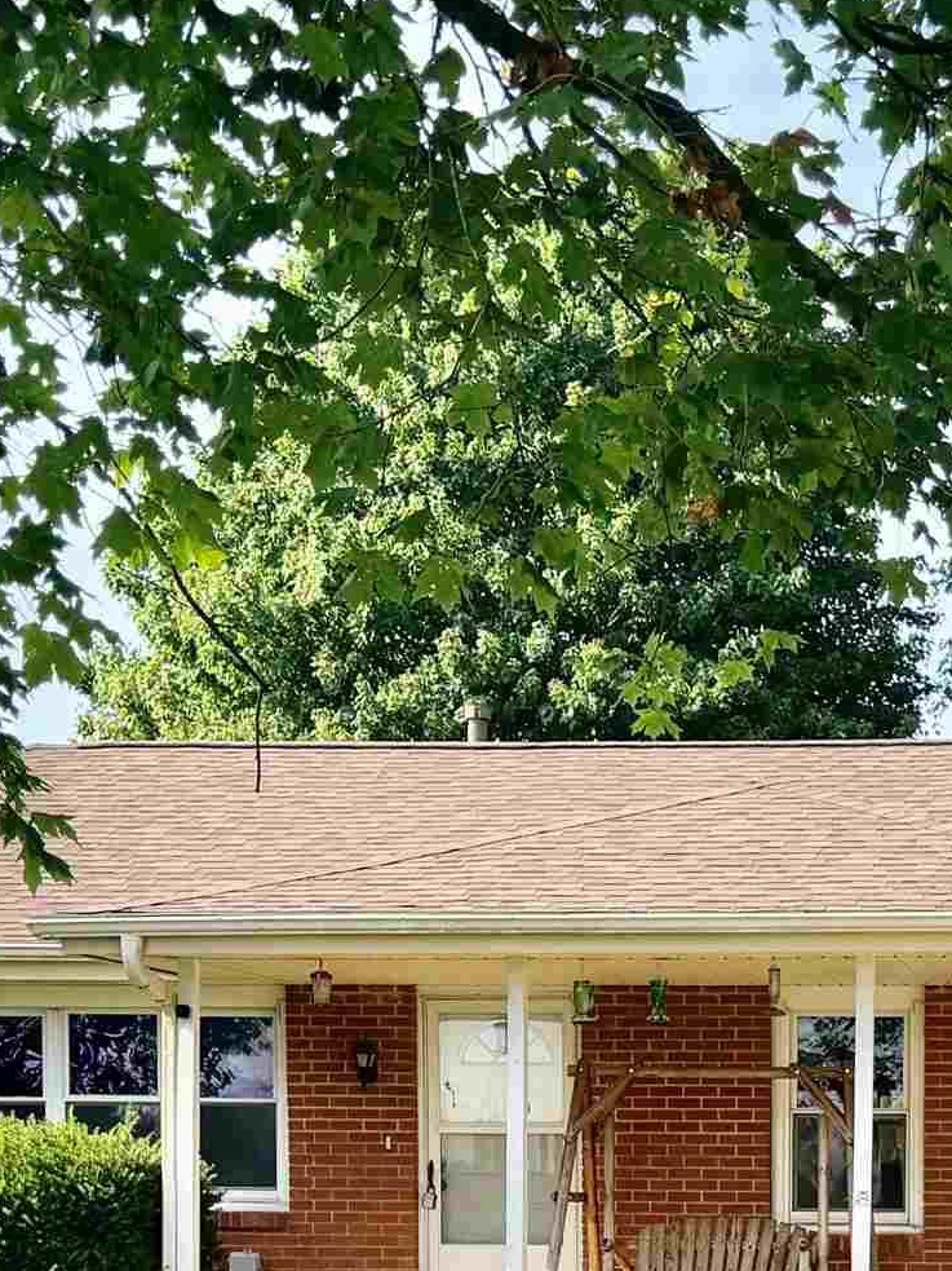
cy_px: 1336
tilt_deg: -3.0
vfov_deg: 24.5
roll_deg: -0.1
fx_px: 2751
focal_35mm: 75
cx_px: 894
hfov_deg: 19.2
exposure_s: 1/2169
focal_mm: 6.76
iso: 100
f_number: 1.78
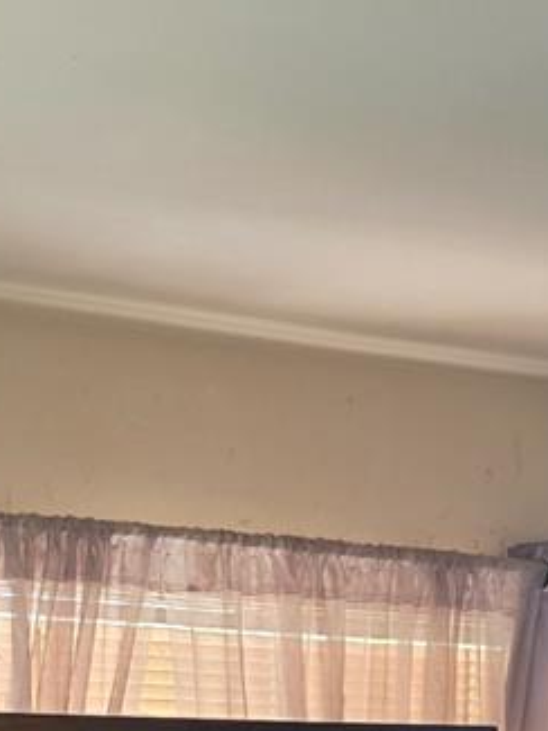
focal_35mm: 106
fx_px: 2236
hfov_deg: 14.0
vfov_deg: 17.4
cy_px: 947
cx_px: 298
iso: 500
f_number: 1.7
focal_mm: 6.3
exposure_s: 1/120
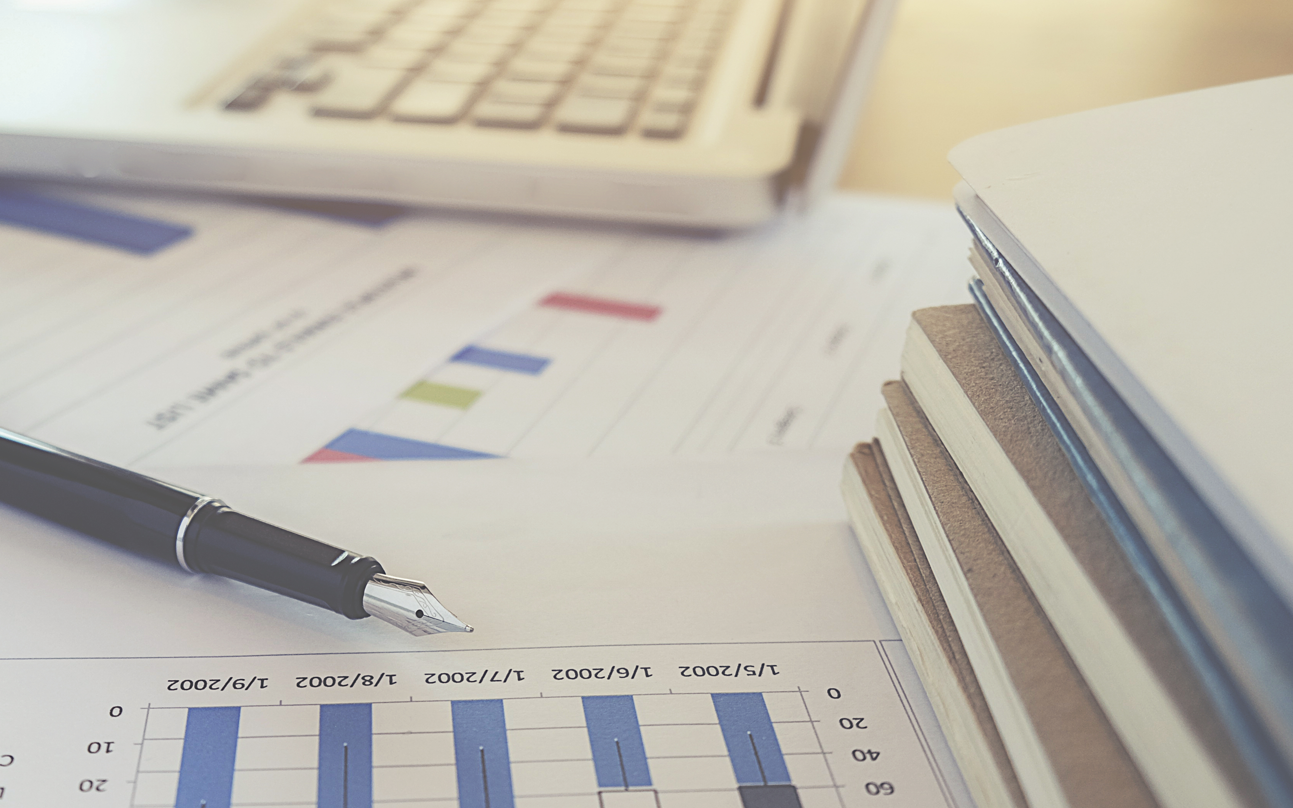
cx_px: 421
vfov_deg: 24.8
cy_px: 309
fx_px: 1832
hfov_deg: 38.4
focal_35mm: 52
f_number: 4
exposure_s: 1/125
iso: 640
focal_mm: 23.3
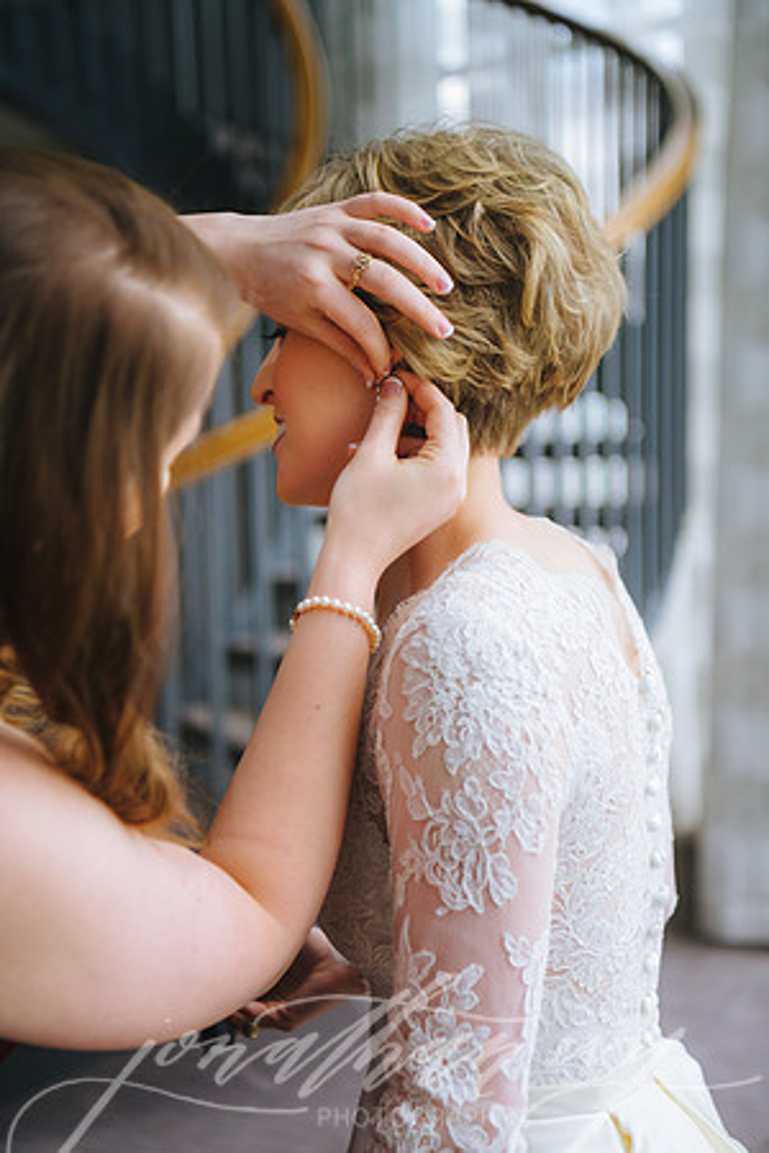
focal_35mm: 55
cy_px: 576
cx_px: 384
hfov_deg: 24.6
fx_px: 1762
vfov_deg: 36.2
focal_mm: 55
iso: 200
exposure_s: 1/125
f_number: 2.8
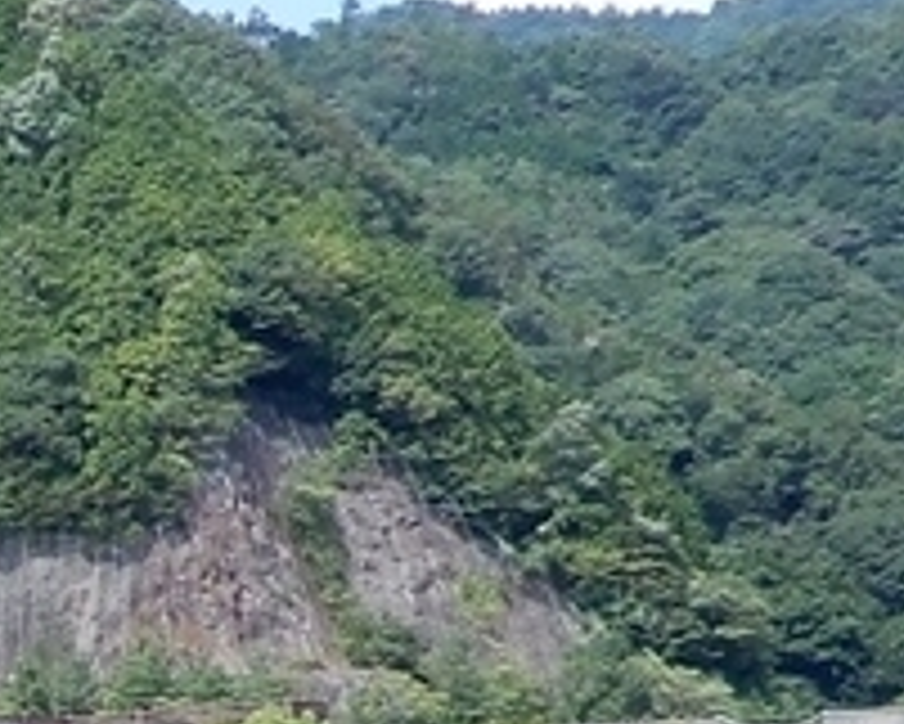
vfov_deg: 8.6
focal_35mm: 175
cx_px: -1115
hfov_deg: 9.9
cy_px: 1187
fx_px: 4684
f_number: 5.6
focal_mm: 5.4
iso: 80
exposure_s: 1/200
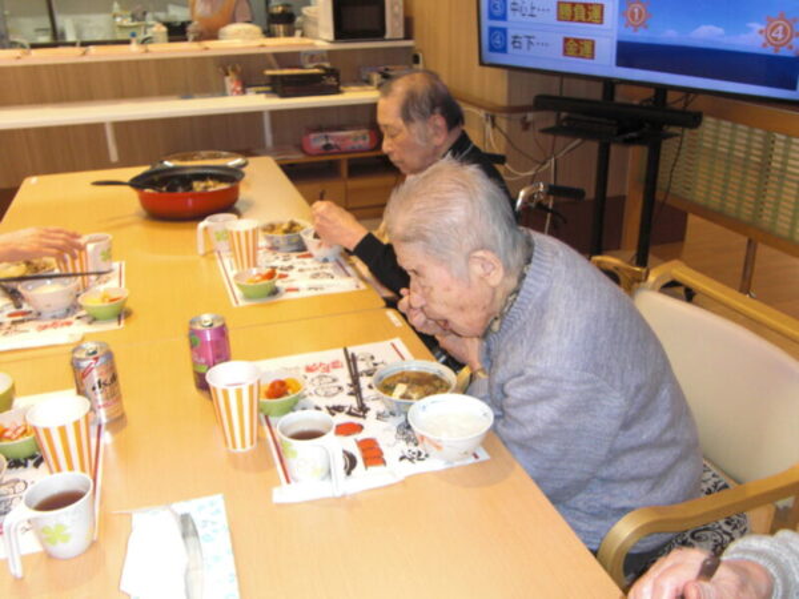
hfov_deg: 55.4
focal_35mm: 33
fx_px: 762
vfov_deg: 42.9
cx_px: 400
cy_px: 300
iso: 200
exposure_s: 1/60
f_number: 2.7
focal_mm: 5.8
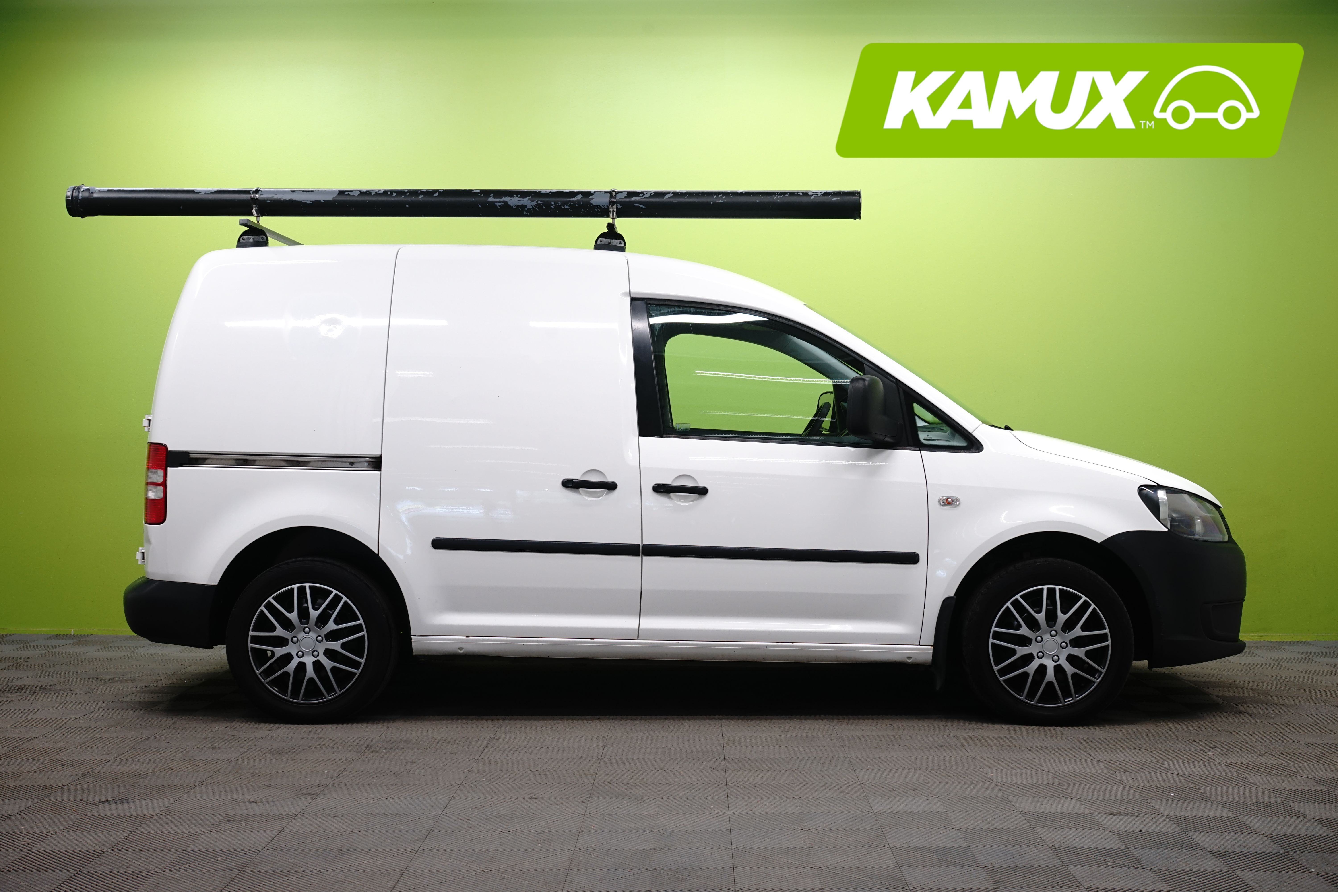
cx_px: 669
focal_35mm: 44
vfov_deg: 30.5
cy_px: 446
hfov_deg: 44.5
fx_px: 1635
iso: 500
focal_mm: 44
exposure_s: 1/6
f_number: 9
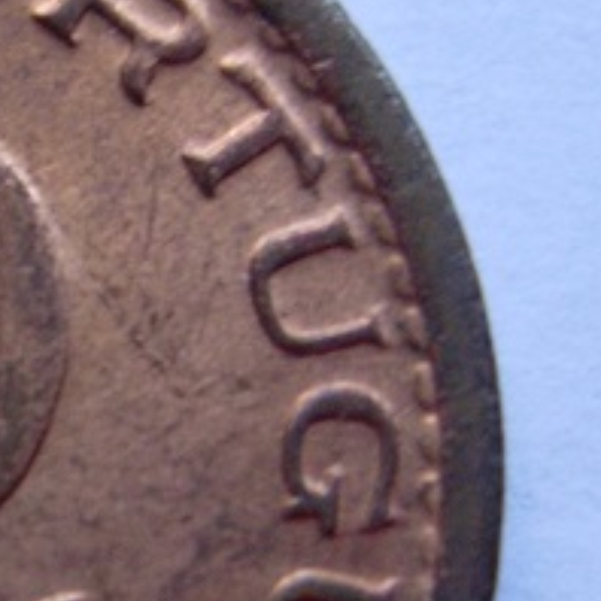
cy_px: 528
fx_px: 2593
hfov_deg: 12.8
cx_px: -197
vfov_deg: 13.1
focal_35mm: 132
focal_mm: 7.8
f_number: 2.8
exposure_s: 1/32
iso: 125
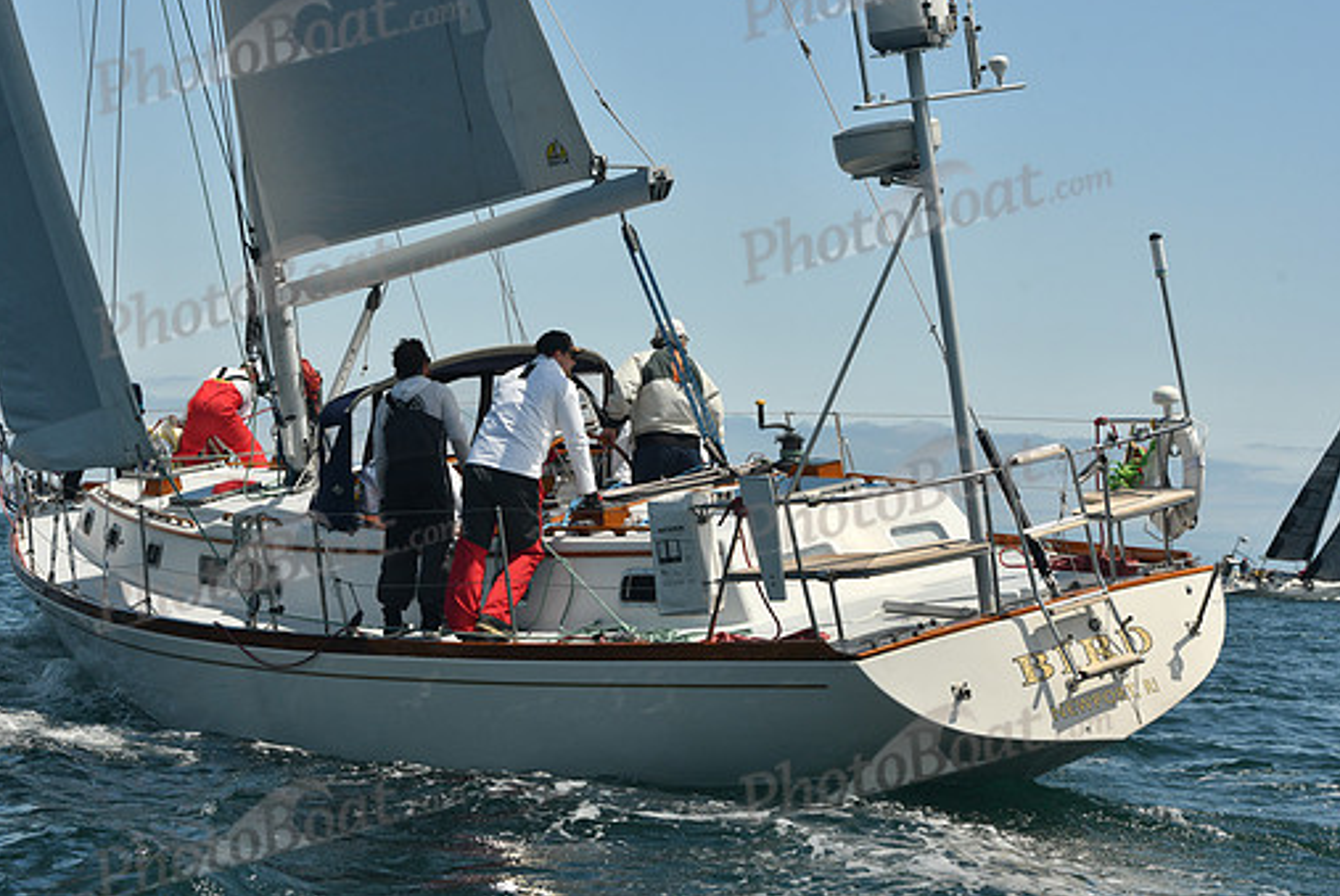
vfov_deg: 17.1
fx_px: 2980
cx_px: 605
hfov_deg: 25.3
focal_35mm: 80
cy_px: 390
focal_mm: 70
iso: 320
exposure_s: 1/640
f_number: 9
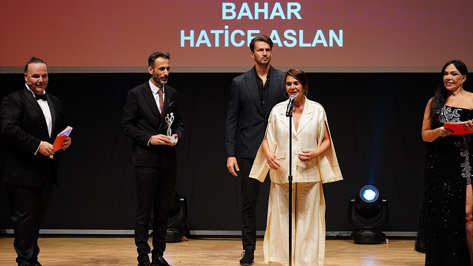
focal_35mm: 111
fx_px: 1392
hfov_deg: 19.3
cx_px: 237
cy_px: 142
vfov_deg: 10.9
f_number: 2.8
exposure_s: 1/200
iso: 800
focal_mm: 70
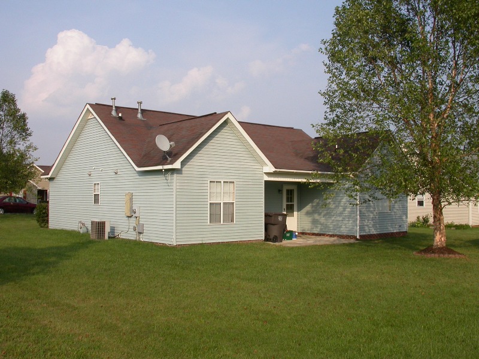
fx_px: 526
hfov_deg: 49.0
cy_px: 180
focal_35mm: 38
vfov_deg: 37.7
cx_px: 240
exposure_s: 1/281
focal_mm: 7.85
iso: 100
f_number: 7.5
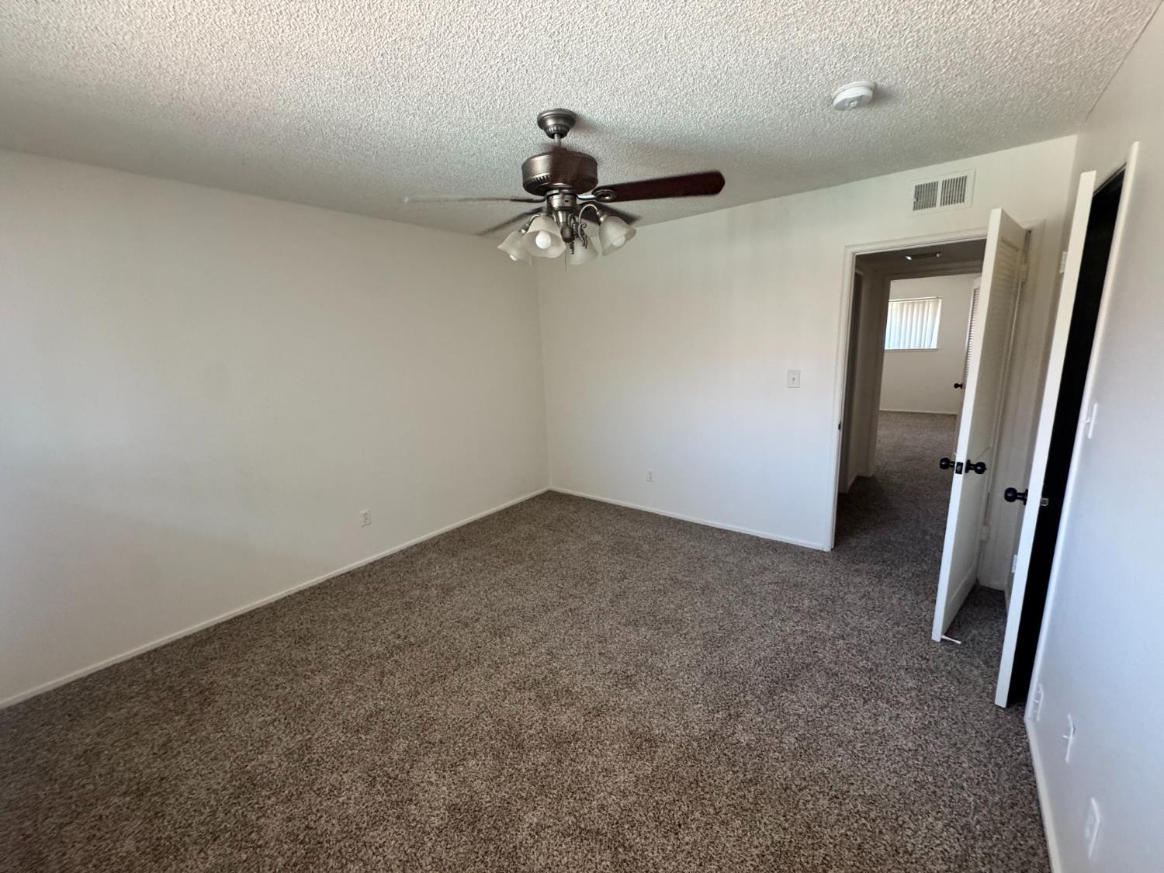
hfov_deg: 102.1
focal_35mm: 14
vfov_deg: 85.7
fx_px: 471
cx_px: 582
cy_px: 436
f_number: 2.2
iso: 320
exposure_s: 1/60
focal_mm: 2.22
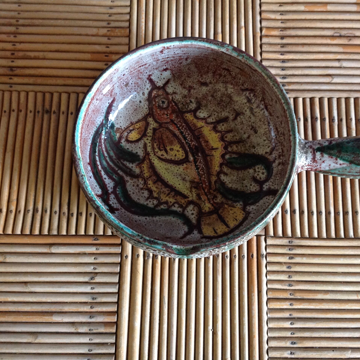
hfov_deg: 39.9
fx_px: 494
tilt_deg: -76.2
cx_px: 208
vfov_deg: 40.0
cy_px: 179
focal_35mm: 42
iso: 160
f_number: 2.4
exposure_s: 1/15
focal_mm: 4.28
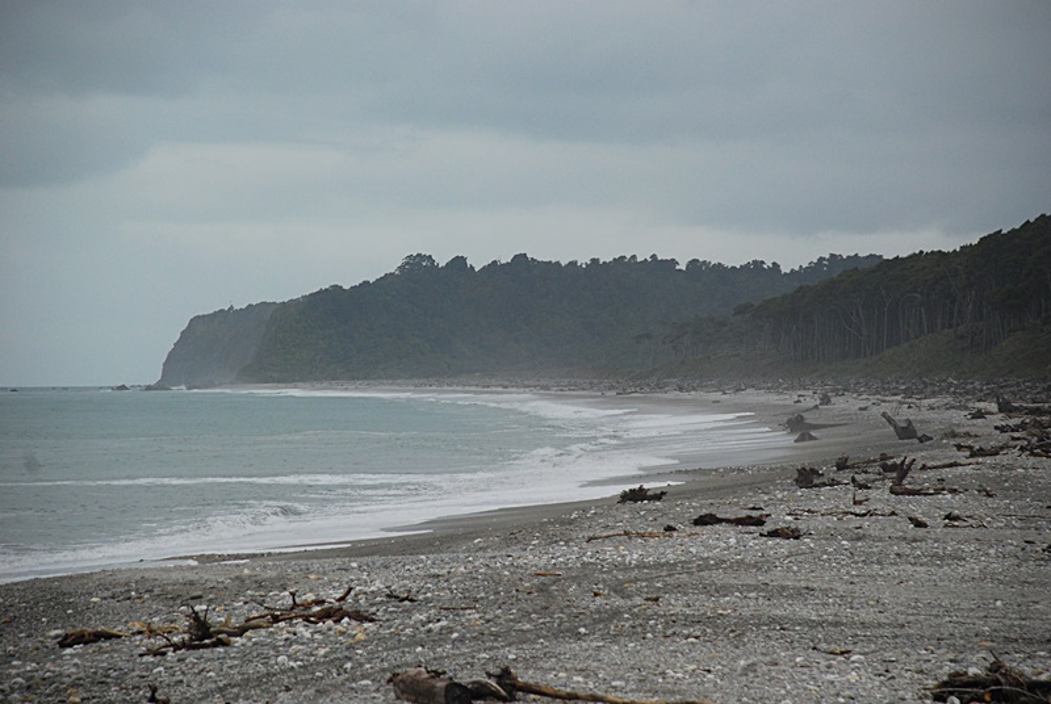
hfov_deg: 11.0
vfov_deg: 7.3
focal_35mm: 188
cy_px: 352
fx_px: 5482
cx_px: 526
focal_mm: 125
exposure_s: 1/2500
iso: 400
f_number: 5.6
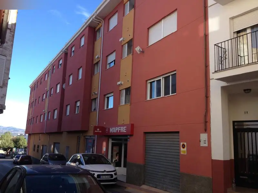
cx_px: 129
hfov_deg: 52.6
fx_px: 261
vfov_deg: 40.7
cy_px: 96
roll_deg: -2.2
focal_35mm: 35
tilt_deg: +11.2
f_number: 2.4
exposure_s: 1/552
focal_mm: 4.28
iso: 50
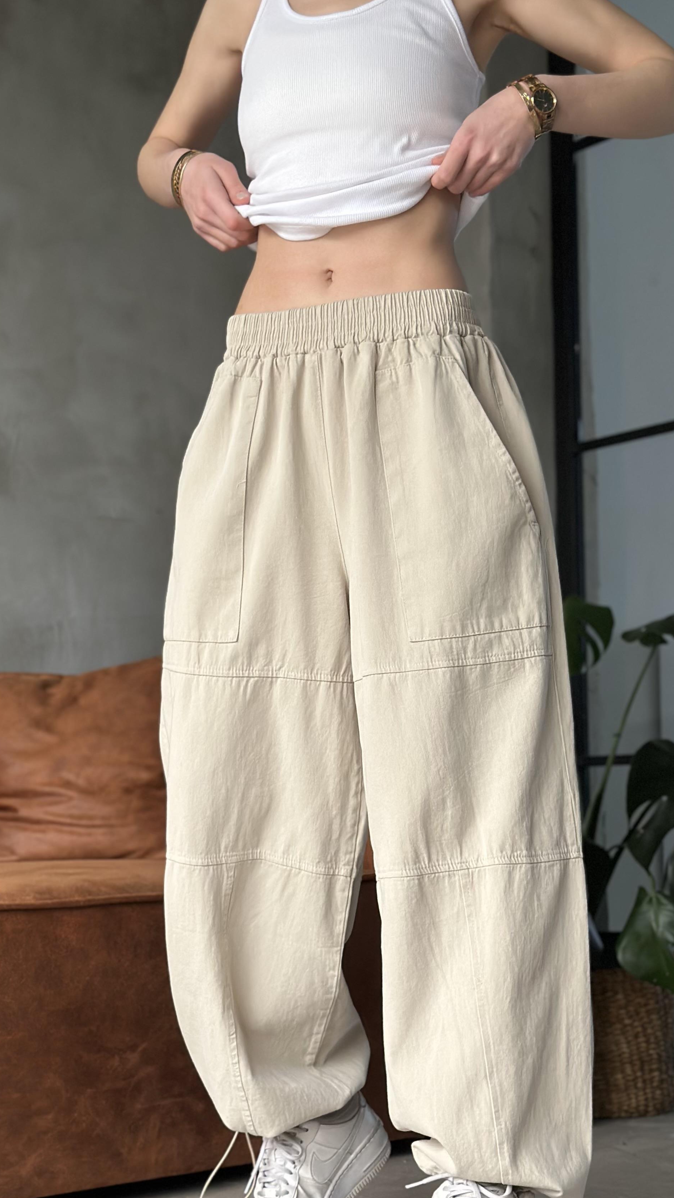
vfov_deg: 33.3
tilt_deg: +3.4
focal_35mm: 63
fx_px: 2001
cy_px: 697
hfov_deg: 19.1
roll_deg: +0.7
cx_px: 394
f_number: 1.78
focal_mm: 6.86
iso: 200
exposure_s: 1/60
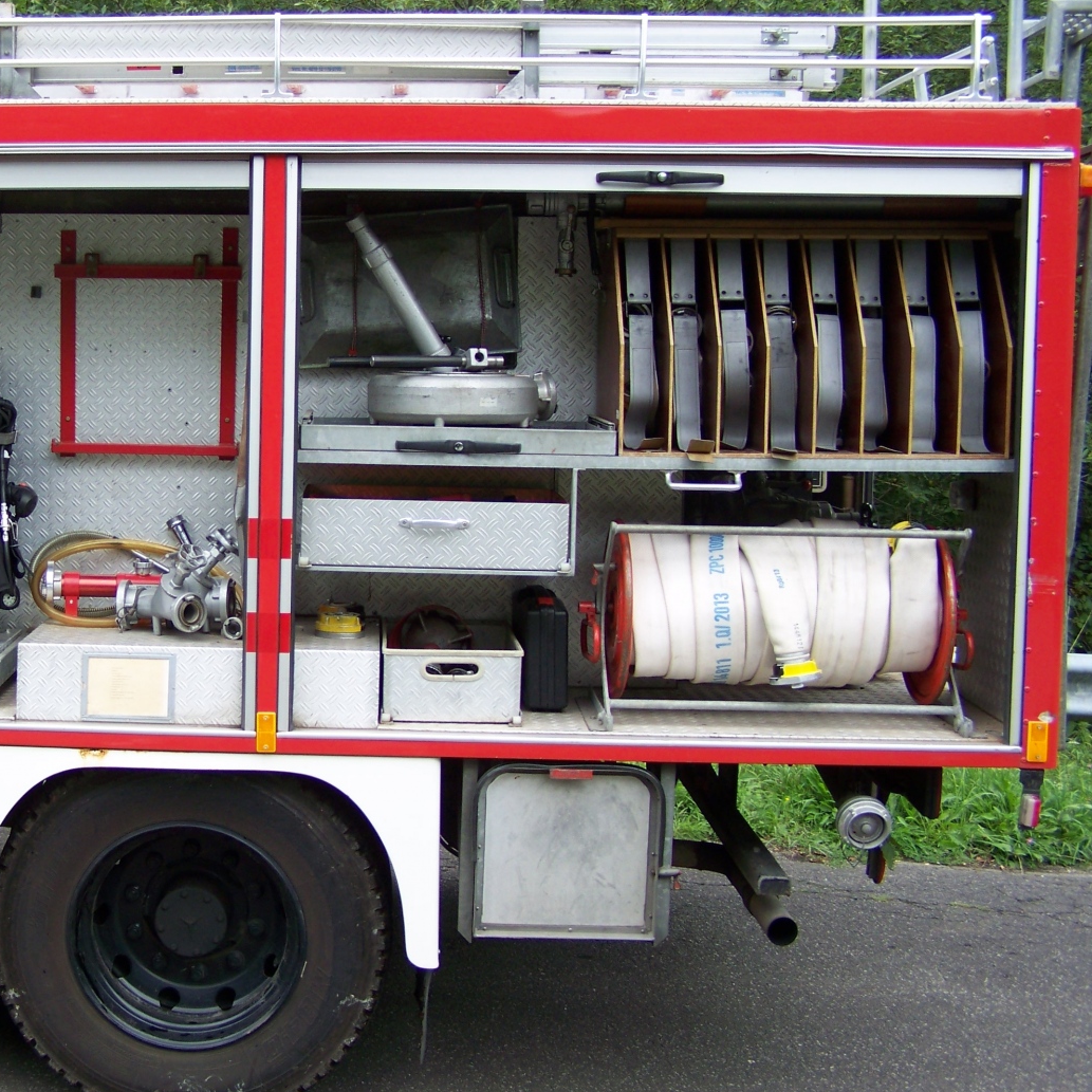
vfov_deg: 32.8
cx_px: 251
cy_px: 519
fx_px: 1856
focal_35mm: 52
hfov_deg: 32.1
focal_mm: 6.3
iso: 64
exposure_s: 1/200
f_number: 2.8
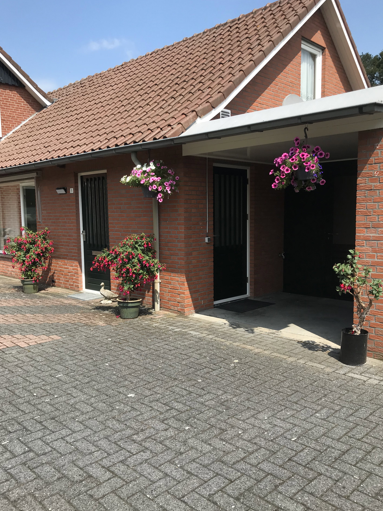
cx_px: 194
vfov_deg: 59.9
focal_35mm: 30
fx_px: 443
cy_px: 266
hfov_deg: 46.8
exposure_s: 1/1570
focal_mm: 3.99
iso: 20
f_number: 1.8
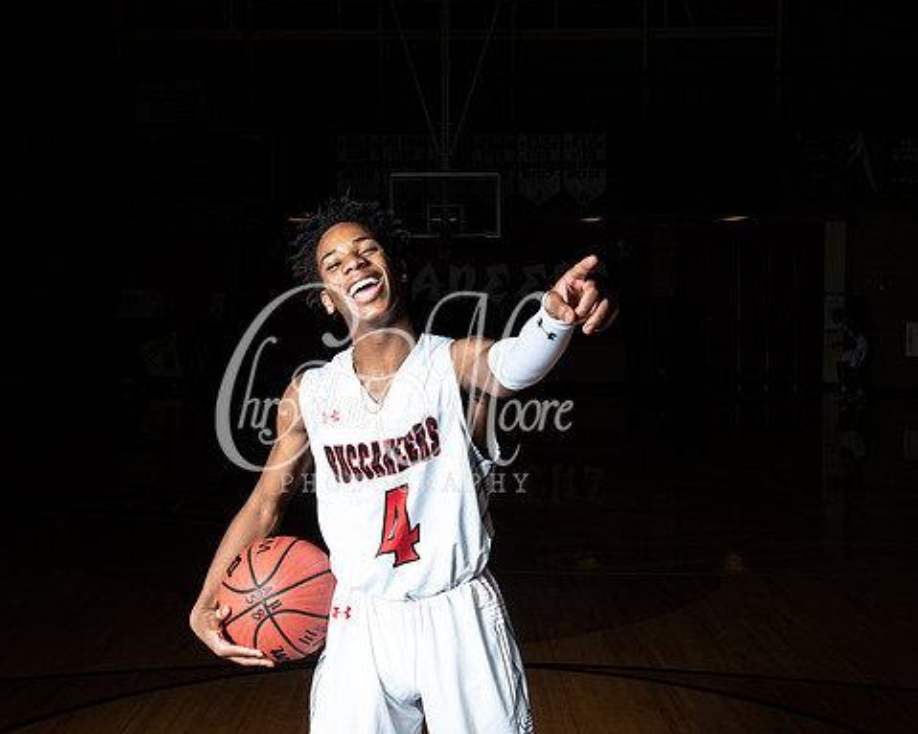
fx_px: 1358
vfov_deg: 30.2
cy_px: 369
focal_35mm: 50
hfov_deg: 37.3
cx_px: 425
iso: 320
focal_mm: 44
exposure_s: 1/200
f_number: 14
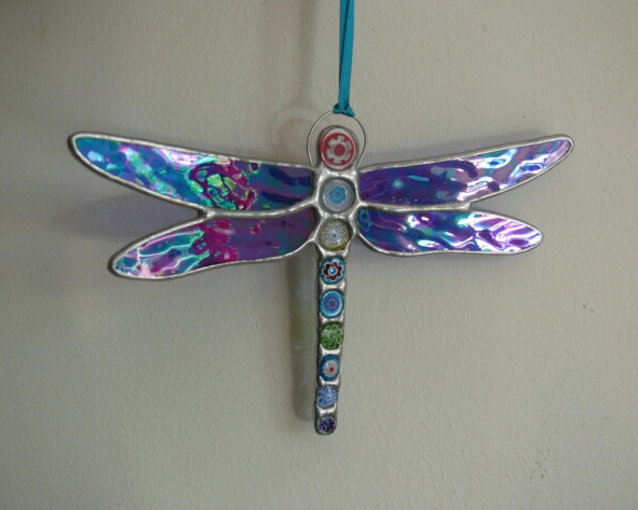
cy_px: 253
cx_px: 308
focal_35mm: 37
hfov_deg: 49.1
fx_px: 699
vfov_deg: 40.1
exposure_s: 1/125
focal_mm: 7.4
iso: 100
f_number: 3.2
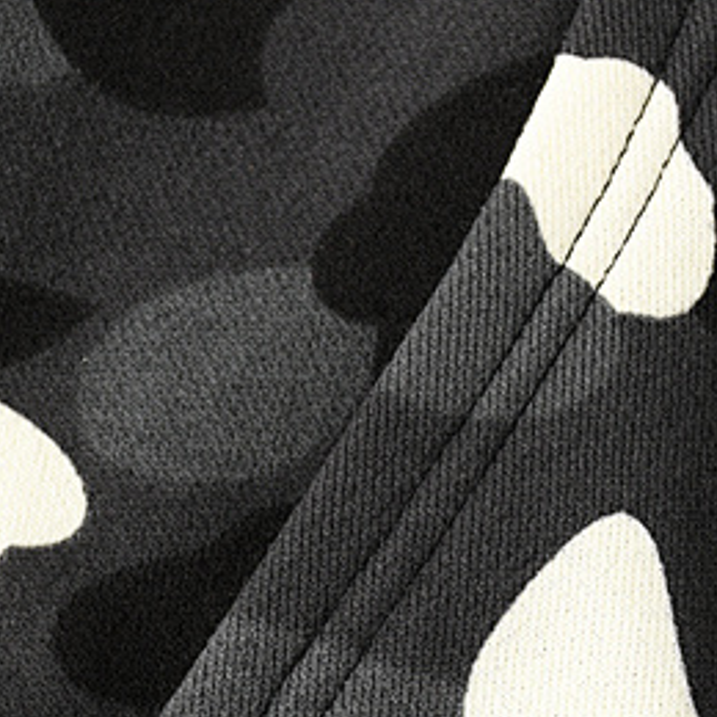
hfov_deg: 10.0
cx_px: 364
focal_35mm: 175
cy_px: 473
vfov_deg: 10.0
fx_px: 4101
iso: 100
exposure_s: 1/125
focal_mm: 45
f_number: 8
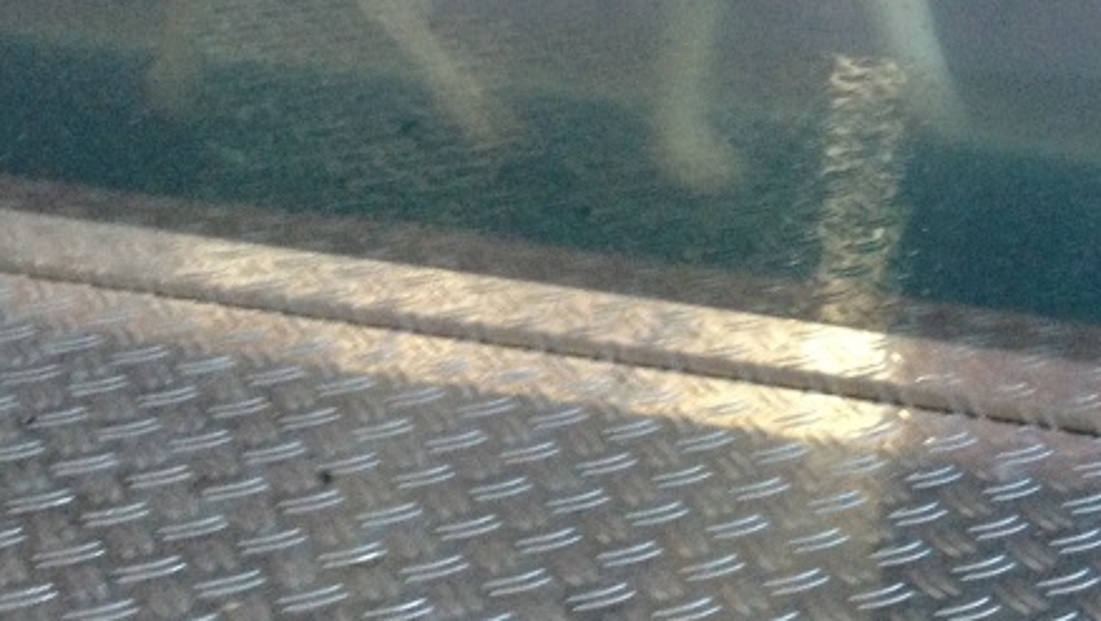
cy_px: -261
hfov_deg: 24.1
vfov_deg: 13.3
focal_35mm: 87
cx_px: 880
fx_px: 2541
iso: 250
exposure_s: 1/20
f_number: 2.4
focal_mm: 4.28
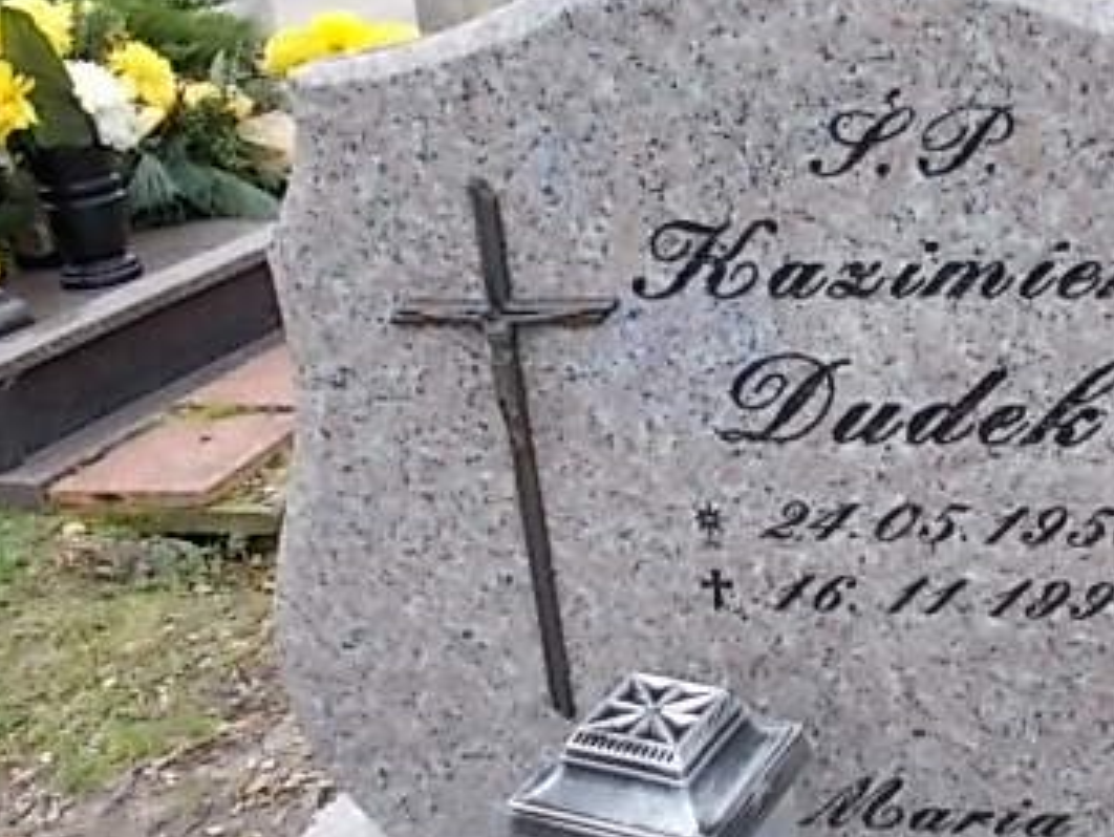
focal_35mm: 47
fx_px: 1514
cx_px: 840
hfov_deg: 39.3
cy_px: 415
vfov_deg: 30.9
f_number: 3.2
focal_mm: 4.6
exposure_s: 1/40
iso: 80
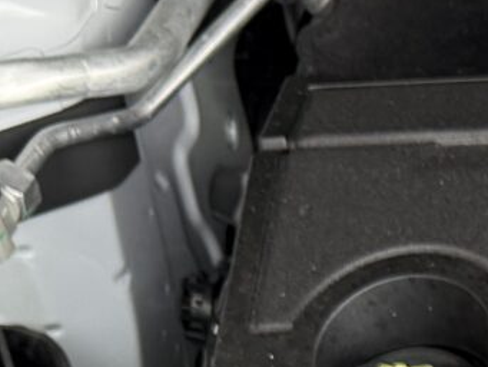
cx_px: 1189
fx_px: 2538
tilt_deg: -48.2
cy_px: 972
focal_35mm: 180
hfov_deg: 9.7
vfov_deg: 7.5
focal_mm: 6.76
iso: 100
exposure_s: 1/296
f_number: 1.78
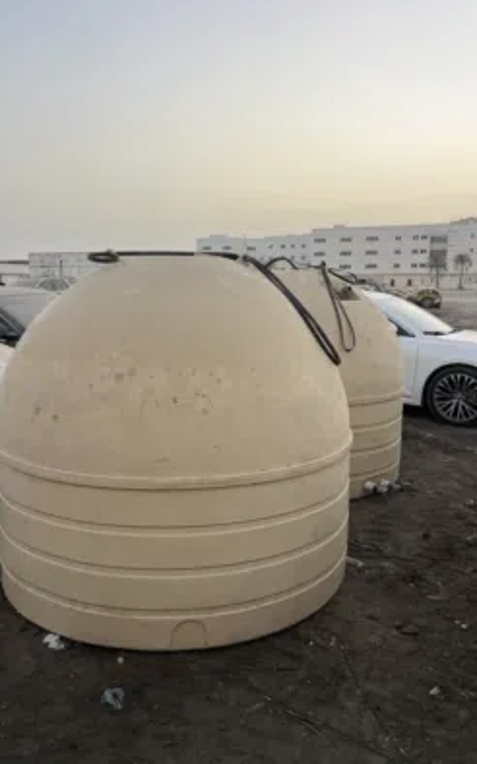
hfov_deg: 44.5
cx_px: 229
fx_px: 583
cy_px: 384
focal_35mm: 28
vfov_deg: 66.5
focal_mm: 5.7
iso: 64
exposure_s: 1/121
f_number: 1.5
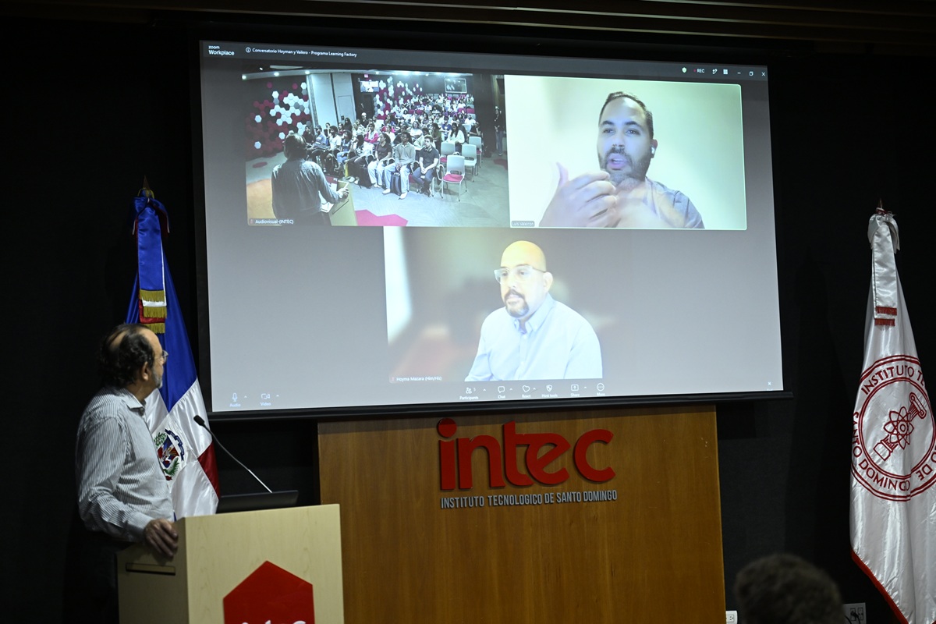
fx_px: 1820
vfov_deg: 19.5
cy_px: 312
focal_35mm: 70
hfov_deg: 28.8
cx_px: 468
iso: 1600
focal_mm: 70
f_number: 2.8
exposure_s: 1/200
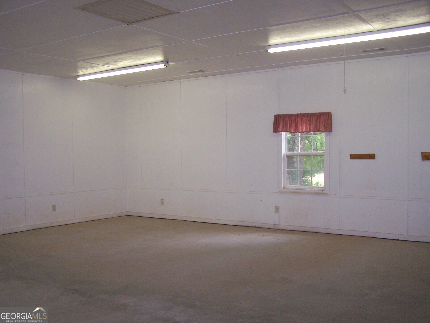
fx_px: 472
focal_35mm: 38
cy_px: 162
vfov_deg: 37.7
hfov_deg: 49.0
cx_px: 215
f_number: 2.8
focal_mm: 6.3
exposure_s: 1/60
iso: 160
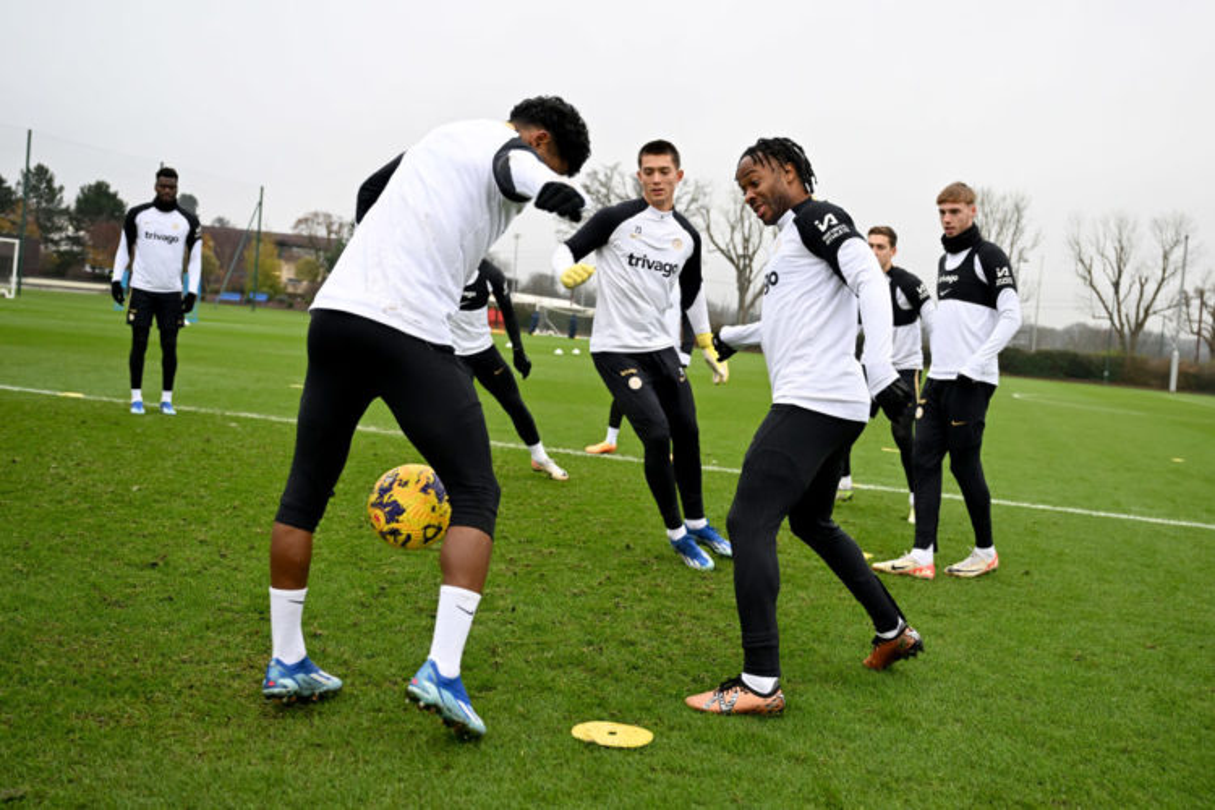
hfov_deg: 56.5
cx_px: 608
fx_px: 1131
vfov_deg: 39.4
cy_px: 405
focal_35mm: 34
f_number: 3.5
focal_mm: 33.5
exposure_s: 1/1000
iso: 800
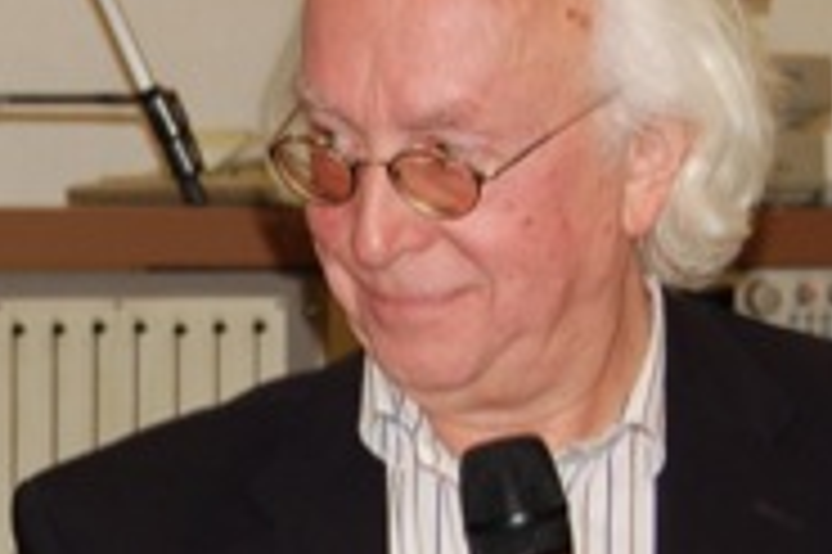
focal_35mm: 208
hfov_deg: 9.8
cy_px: 588
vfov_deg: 6.6
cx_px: -13
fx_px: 4803
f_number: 5
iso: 400
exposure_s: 1/60
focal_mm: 40
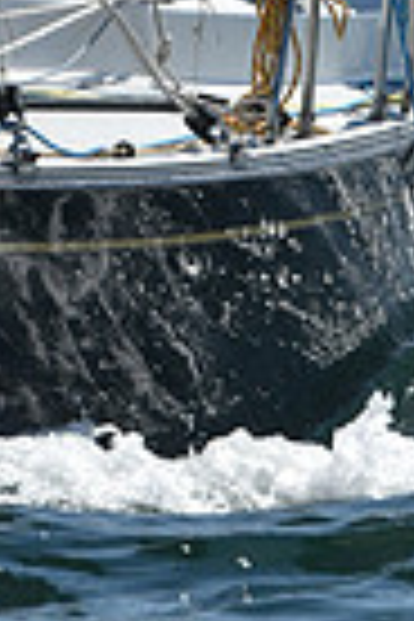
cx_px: 250
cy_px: -40
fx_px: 14454
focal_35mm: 838
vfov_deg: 2.5
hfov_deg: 1.6
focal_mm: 200
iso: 250
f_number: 8
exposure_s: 1/1600
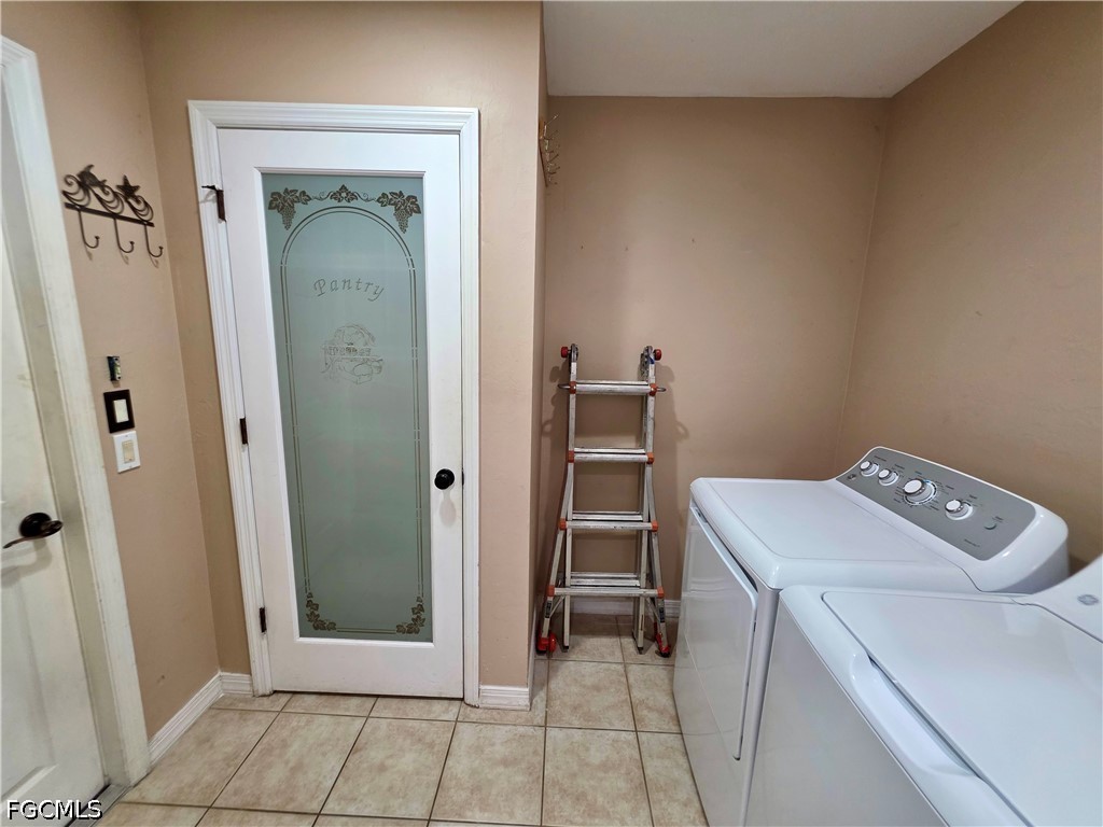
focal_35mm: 13
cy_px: 414
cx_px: 552
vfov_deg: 89.9
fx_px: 414
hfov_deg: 106.2
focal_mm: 2.2
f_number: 1.9
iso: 200
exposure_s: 1/60
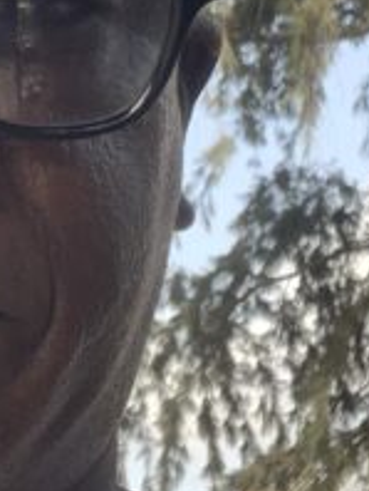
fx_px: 1830
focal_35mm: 129
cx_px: -119
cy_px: 27
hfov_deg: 11.2
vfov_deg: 15.1
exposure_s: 1/122
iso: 25
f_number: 2.2
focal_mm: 2.87
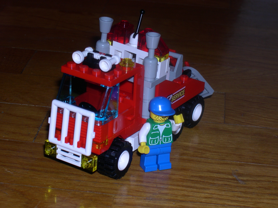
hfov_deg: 17.3
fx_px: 916
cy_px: 104
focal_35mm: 114
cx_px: 139
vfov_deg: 13.0
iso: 100
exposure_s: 1/60
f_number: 13.4
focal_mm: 24
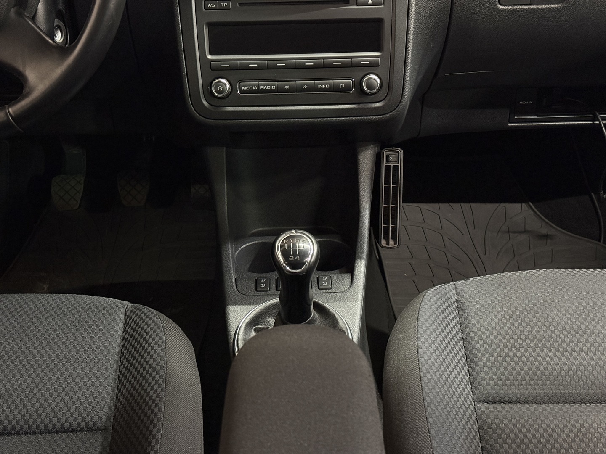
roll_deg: +1.1
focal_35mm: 48
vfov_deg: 30.3
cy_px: 227
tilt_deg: -32.4
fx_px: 840
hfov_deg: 39.7
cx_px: 303
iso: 500
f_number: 1.78
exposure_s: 1/36
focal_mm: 6.76
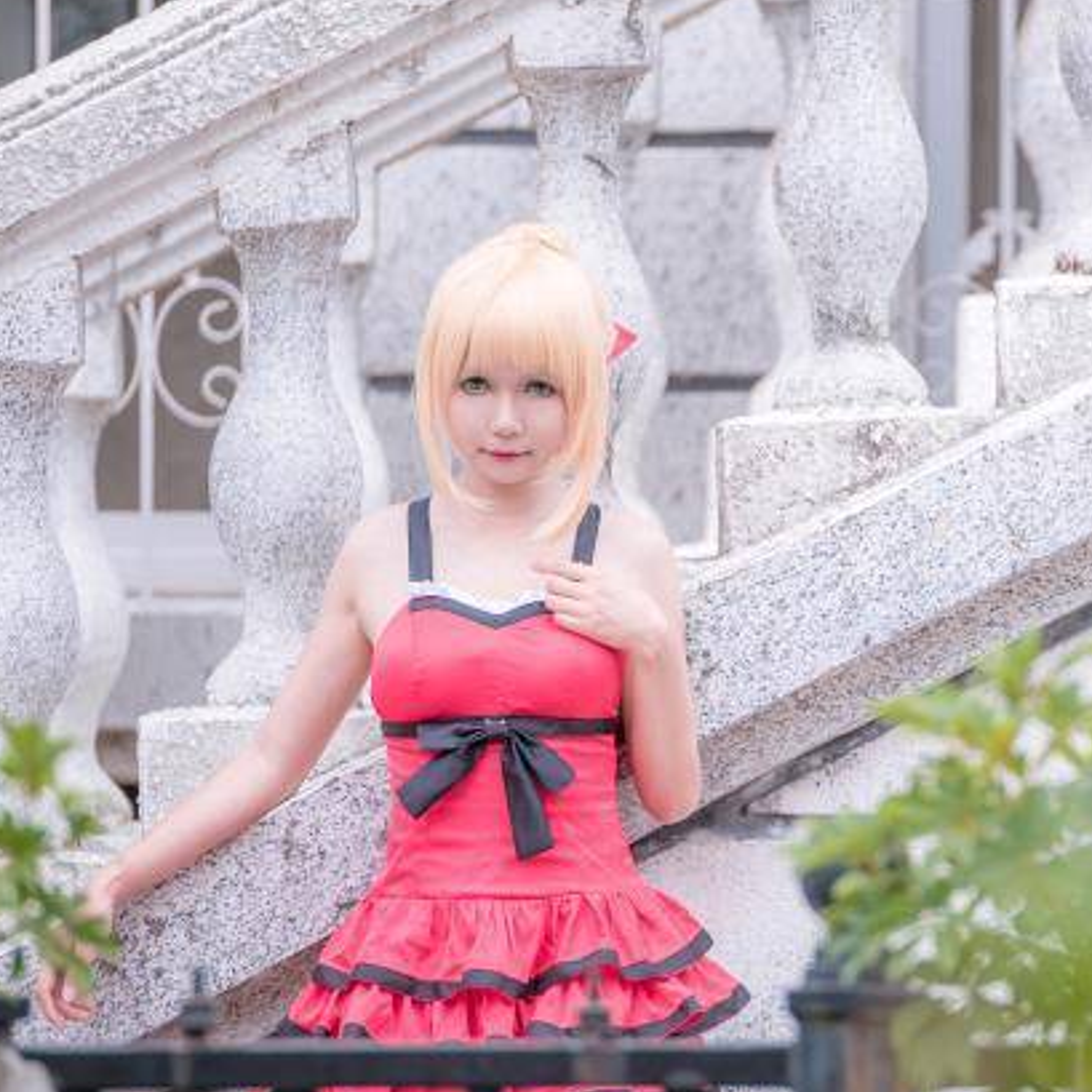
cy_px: 515
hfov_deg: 4.7
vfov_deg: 4.7
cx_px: 884
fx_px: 13348
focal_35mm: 374
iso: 100
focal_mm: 200
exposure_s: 1/500
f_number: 2.8
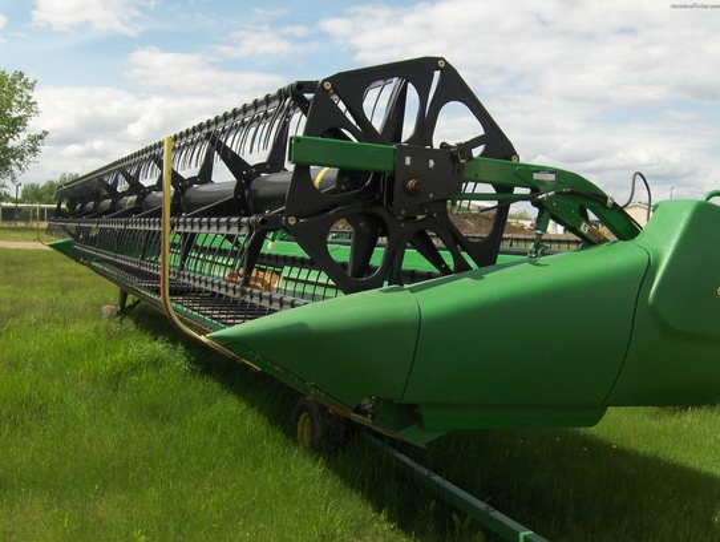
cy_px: 271
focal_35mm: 35
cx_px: 360
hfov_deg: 52.6
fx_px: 729
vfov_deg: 40.8
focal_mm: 7.5
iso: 100
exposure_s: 1/800
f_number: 5.5
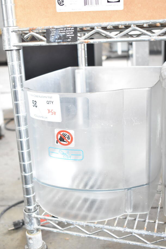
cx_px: 83
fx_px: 311
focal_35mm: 45
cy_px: 124
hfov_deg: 29.9
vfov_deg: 43.6
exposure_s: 1/80
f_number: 4.5
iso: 1600
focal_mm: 30
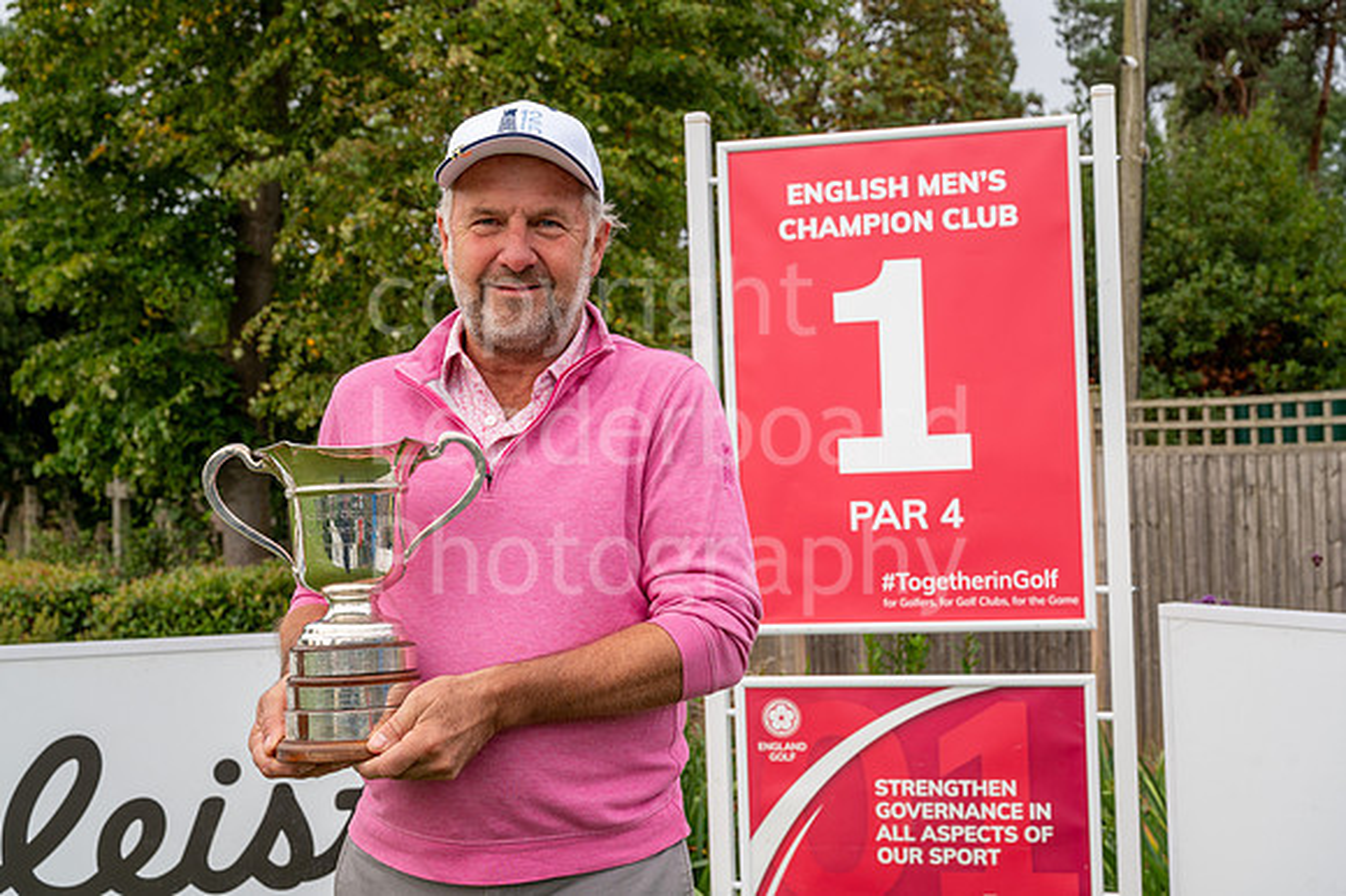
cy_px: 448
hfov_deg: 41.9
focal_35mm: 47
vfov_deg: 28.6
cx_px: 673
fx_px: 1756
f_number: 7.1
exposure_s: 1/100
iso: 320
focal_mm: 47
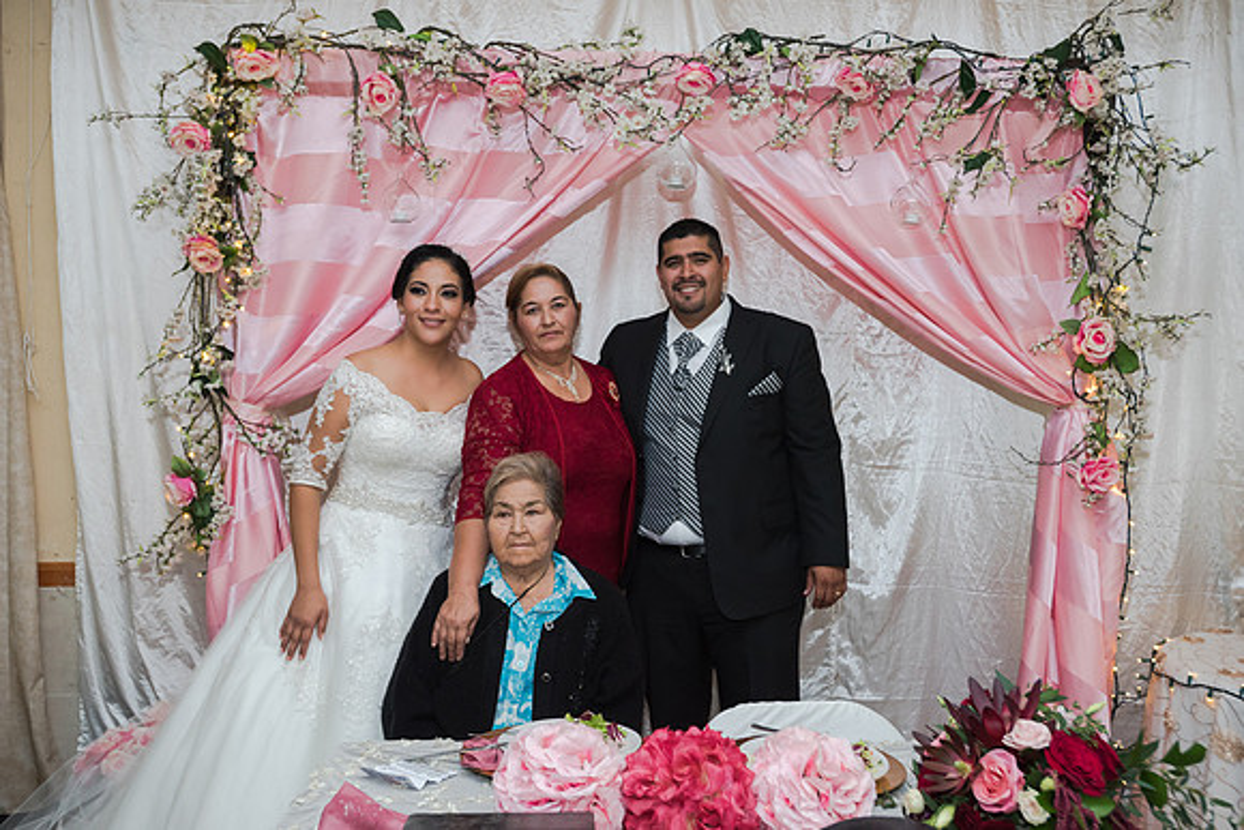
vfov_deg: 43.6
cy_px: 415
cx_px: 622
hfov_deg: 61.9
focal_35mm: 30
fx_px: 1037
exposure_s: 1/100
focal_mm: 30
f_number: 3.5
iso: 1600
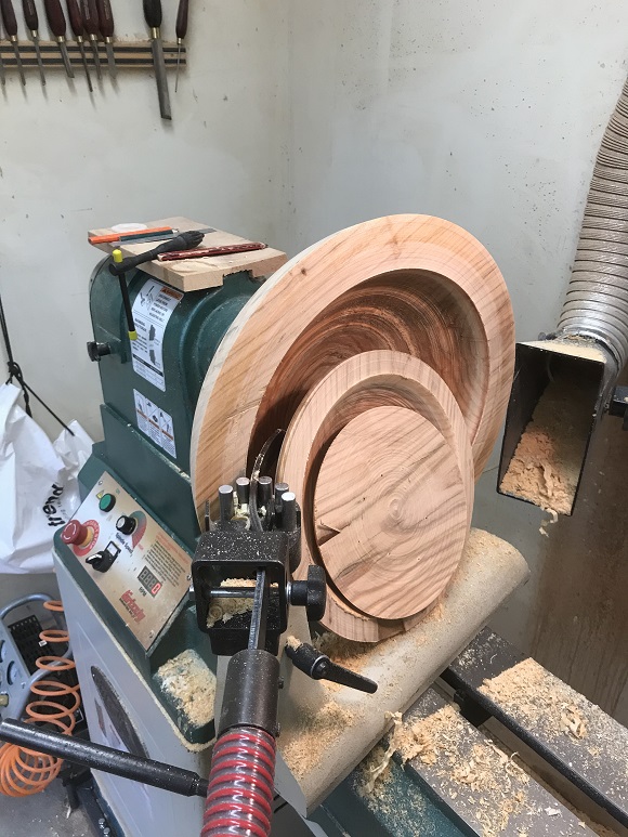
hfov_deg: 49.8
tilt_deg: -26.7
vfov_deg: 63.4
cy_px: 418
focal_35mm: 28
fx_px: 677
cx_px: 314
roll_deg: +0.9
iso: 32
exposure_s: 1/30
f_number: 1.8
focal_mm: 3.99
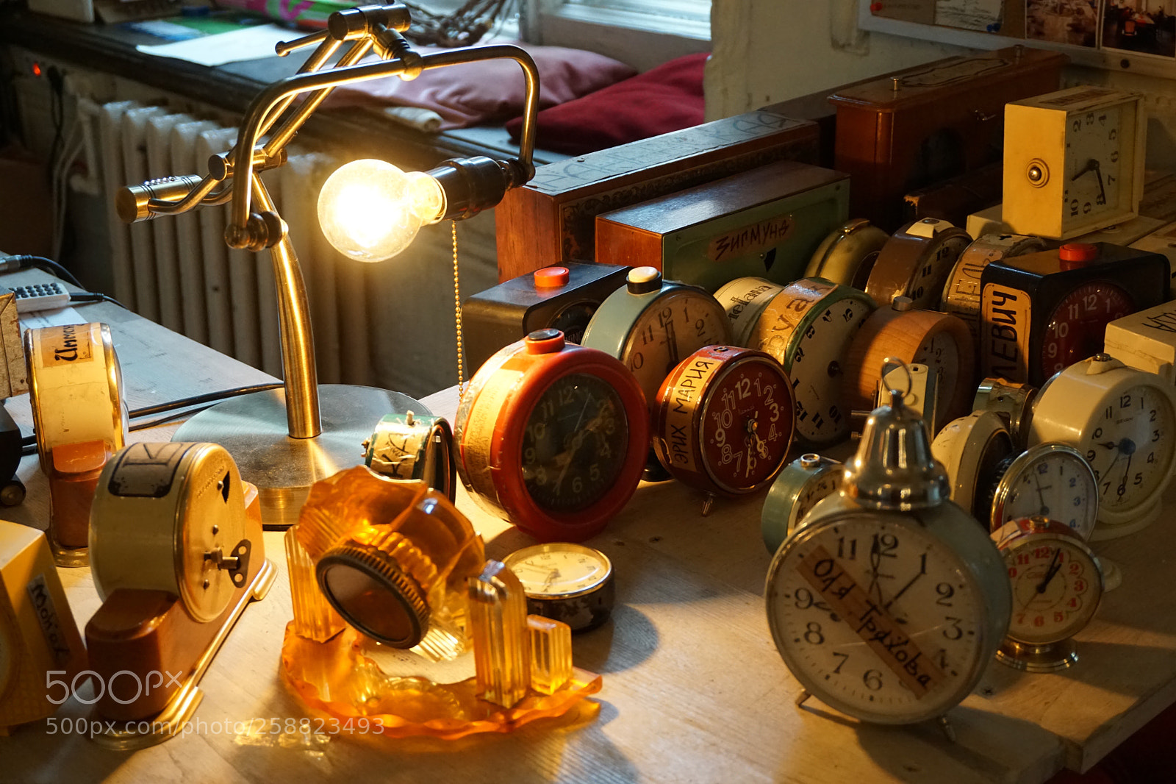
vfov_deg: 28.1
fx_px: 1568
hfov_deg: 41.1
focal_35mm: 48
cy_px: 392
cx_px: 588
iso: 2000
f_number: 5
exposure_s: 1/60
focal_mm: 32
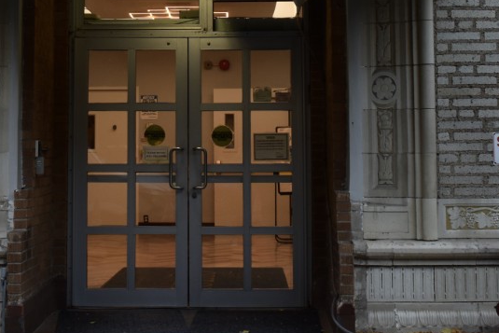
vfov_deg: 16.0
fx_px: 1165
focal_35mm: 84
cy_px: 25
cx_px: 184
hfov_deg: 24.1
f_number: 5
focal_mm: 26
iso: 400
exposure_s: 1/160
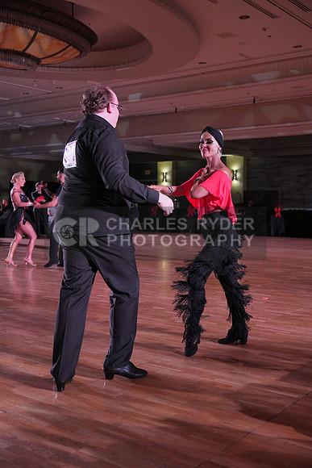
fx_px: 559
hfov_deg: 31.2
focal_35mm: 43
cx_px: 156
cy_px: 234
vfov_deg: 45.4
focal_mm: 43
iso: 2000
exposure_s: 1/500
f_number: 4
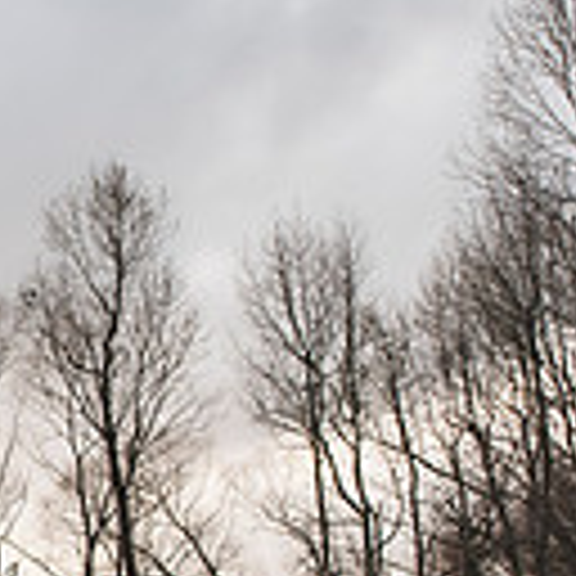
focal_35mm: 99
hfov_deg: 14.2
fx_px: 1864
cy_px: 775
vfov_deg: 16.5
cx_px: -630
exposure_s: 1/500
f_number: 2.8
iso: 320
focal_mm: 24
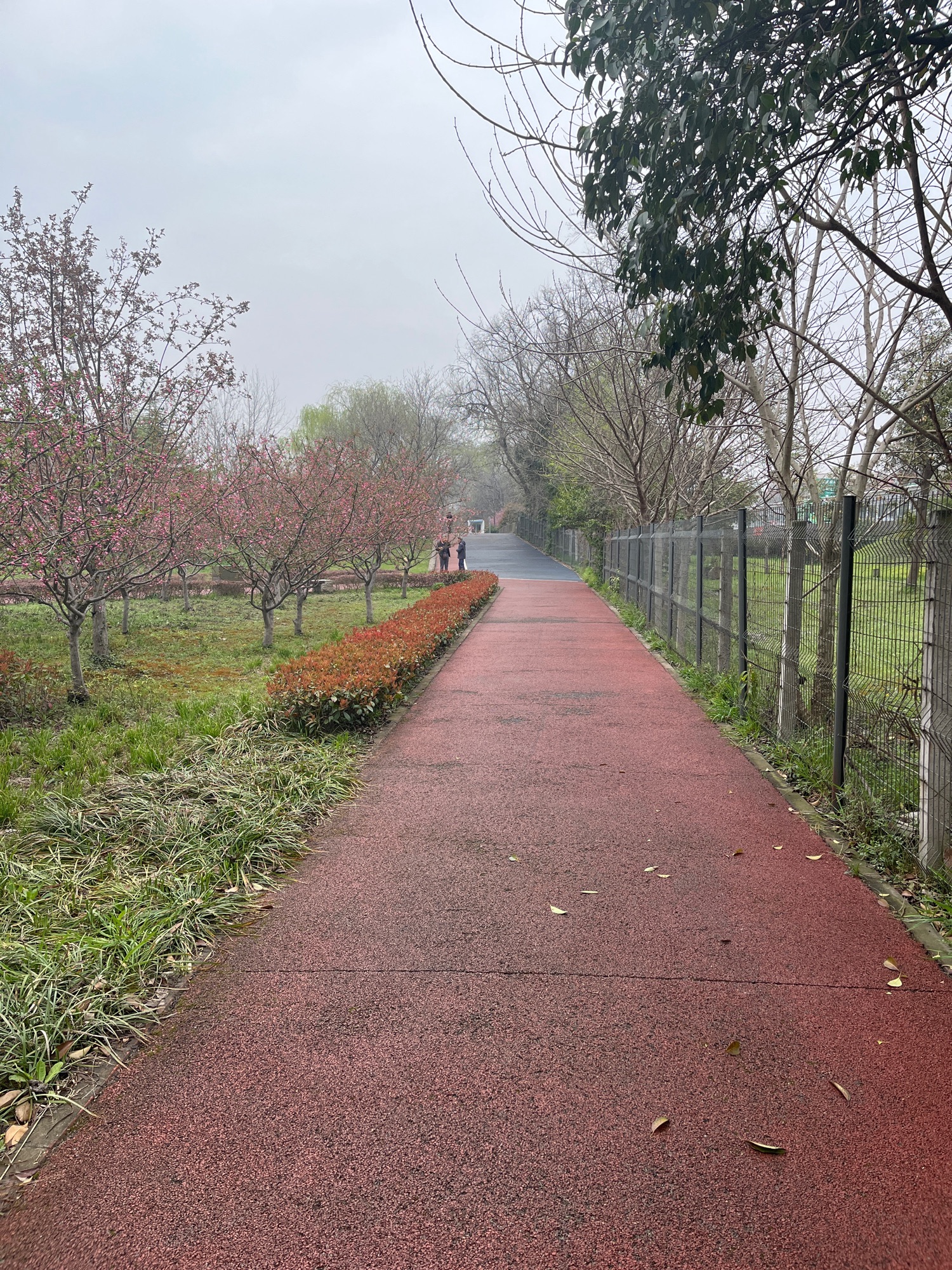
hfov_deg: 53.1
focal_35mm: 26
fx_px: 953
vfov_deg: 67.3
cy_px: 635
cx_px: 476
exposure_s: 1/1802
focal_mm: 5.1
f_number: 1.6
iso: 50
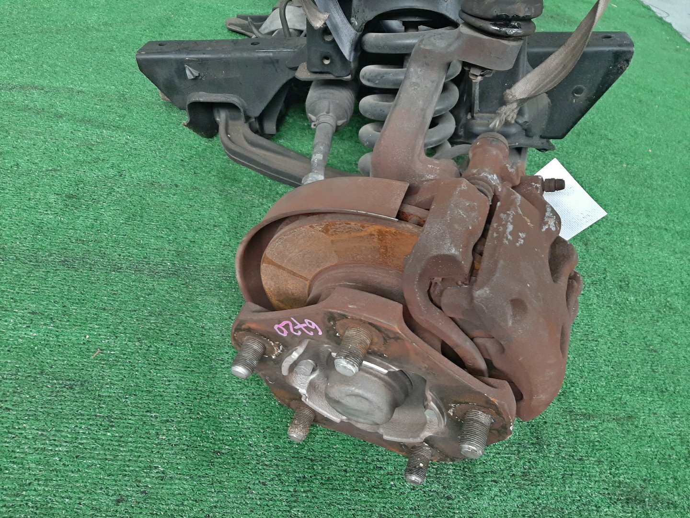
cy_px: 259
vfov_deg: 53.1
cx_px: 345
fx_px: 518
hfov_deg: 67.3
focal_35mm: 26
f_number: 1.7
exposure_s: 1/50
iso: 172
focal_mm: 3.93
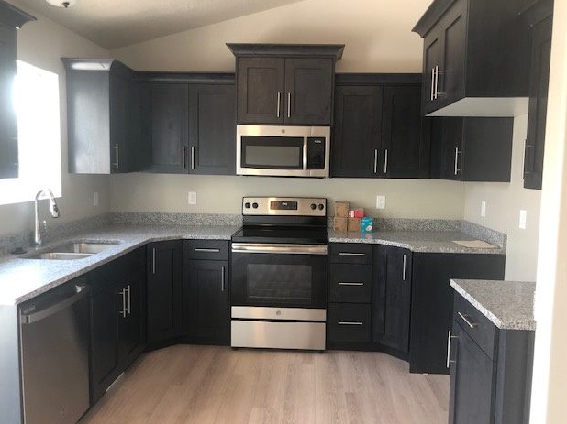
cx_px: 285
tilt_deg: -2.9
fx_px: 475
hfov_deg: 61.7
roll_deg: -1.0
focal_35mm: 29
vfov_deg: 48.2
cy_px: 214
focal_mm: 4
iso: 40
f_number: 1.8
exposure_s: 1/30
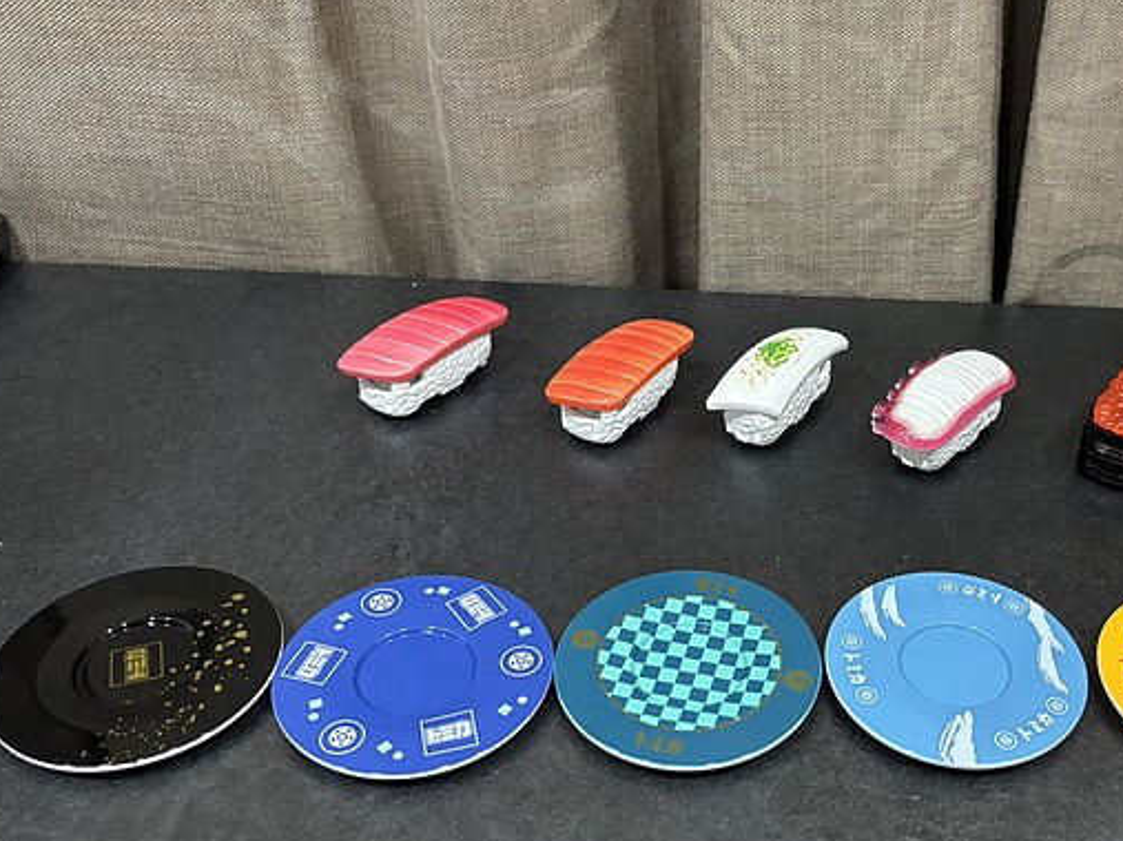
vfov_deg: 35.9
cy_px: 424
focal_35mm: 40
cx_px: 795
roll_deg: -3.9
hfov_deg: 45.7
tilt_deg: -35.1
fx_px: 1297
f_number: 1.6
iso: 500
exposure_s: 1/60
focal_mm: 5.96
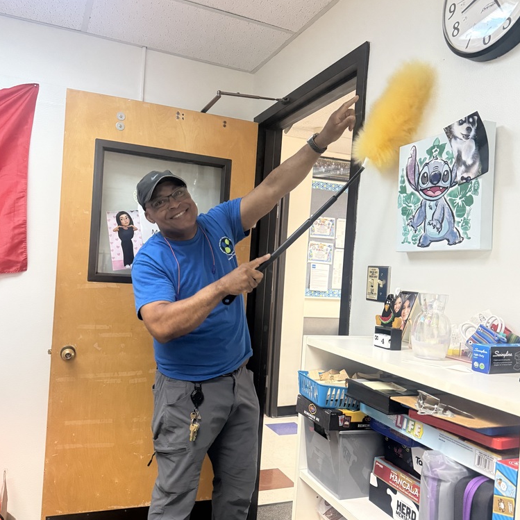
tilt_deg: -0.5
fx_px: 493
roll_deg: -4.9
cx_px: 259
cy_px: 276
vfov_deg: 55.6
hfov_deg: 55.6
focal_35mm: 29
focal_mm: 6.76
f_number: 1.78
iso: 400
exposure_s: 1/60
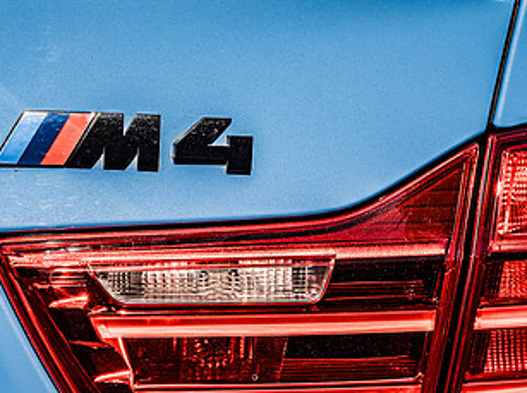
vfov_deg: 15.5
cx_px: 188
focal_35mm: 95
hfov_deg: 20.6
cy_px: 201
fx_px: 1443
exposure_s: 1/250
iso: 100
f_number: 8
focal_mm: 43
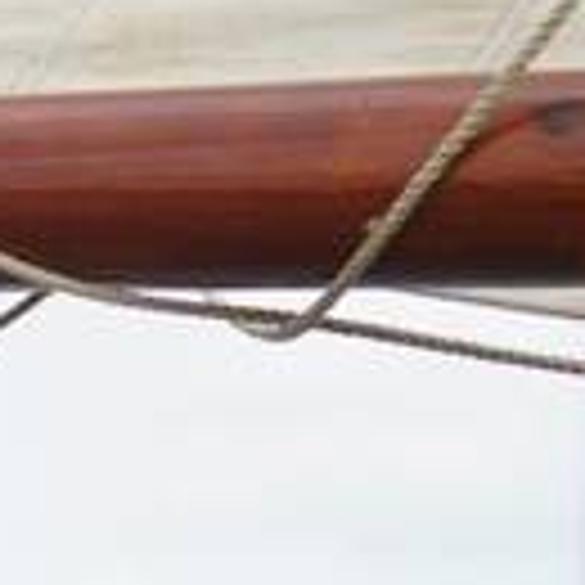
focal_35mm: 197
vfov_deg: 8.5
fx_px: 3767
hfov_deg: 8.5
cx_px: -531
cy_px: 1089
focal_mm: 35
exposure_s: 1/2000
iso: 100
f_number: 2
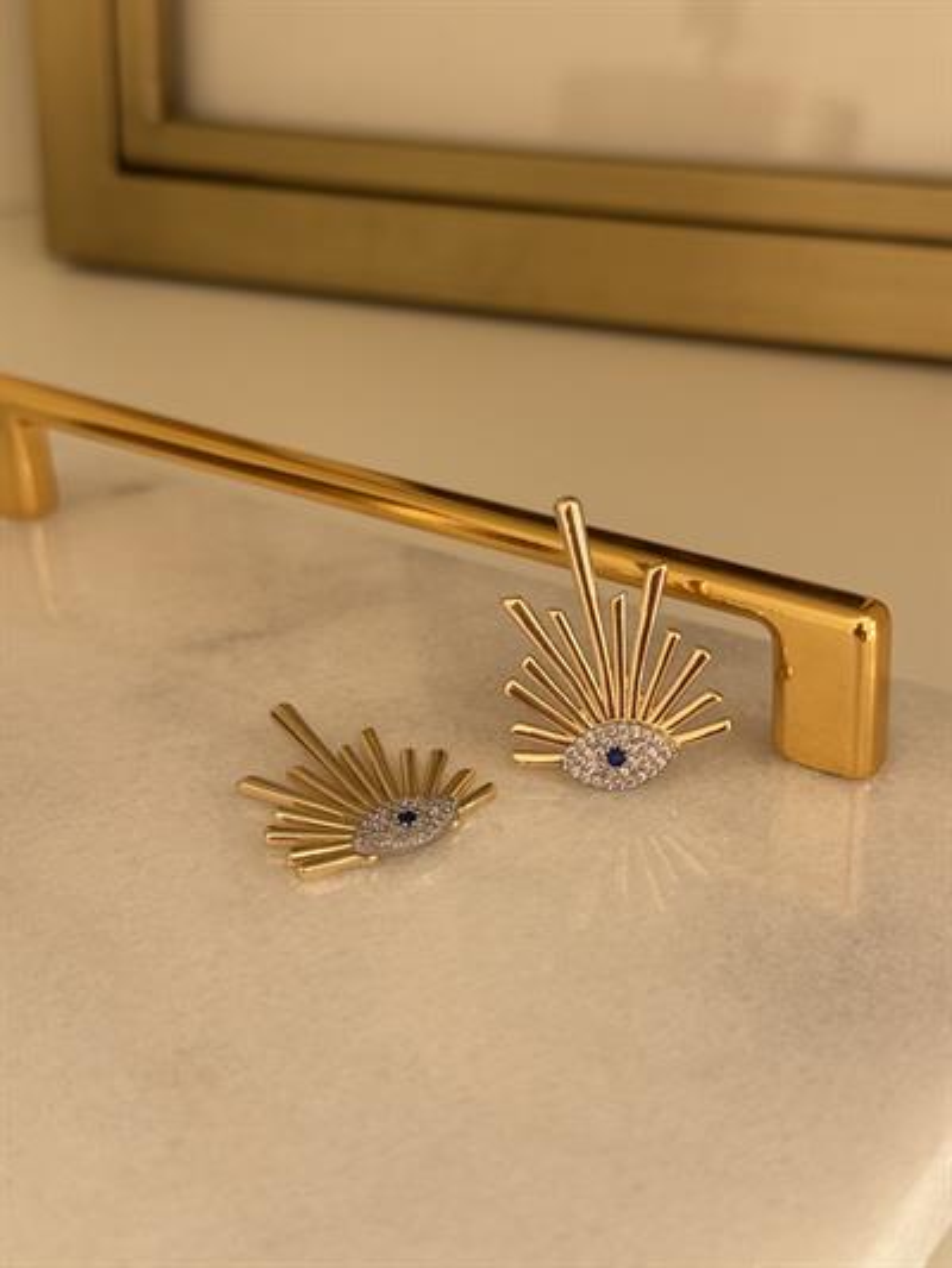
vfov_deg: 39.6
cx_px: 476
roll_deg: +3.2
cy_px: 634
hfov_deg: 30.3
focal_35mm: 48
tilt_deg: -28.3
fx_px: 1759
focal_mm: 6.76
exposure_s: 1/121
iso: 50
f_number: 1.78
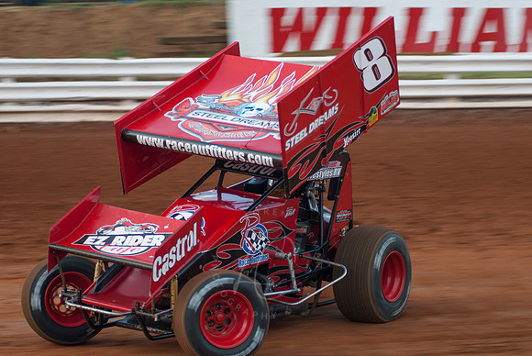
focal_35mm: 120
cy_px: 178
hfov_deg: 17.0
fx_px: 1775
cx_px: 266
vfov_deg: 11.4
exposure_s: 1/400
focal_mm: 80
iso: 250
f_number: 2.8
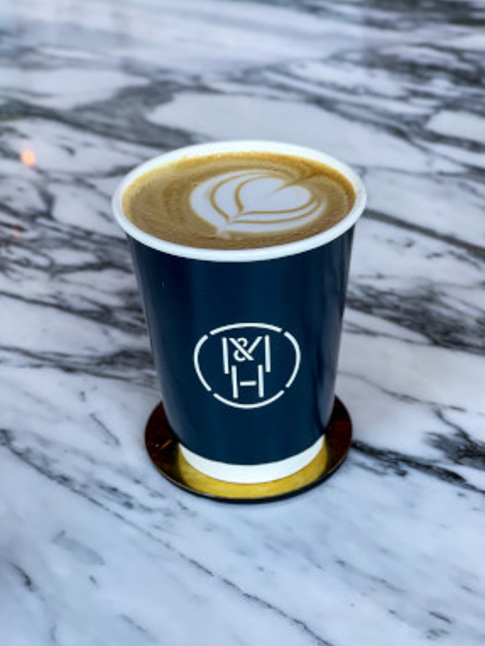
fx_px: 1250
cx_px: 245
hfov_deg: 22.0
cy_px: 321
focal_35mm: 67
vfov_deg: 29.0
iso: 125
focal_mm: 7.5
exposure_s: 1/100
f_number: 2.2
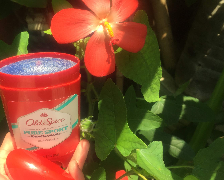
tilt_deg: -39.8
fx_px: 272
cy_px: 89
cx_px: 85
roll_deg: +6.8
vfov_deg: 36.5
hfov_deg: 44.4
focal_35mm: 41
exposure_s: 1/775
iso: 32
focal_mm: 4.15
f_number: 2.2
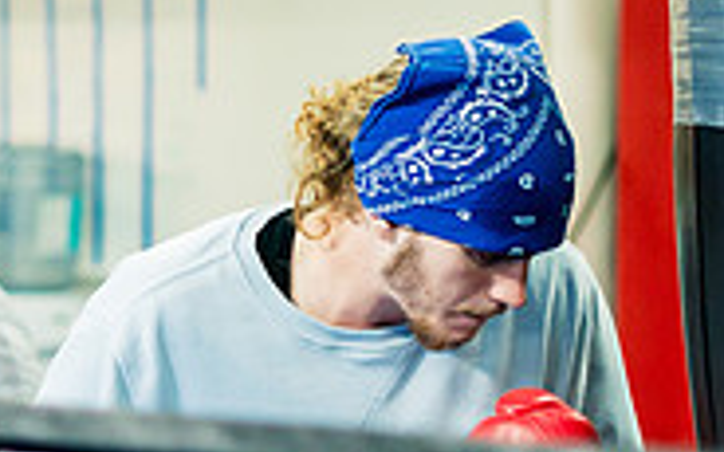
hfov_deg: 12.8
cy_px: 206
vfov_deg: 8.1
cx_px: -39
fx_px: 3177
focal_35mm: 161
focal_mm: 50
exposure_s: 1/400
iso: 1600
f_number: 1.8
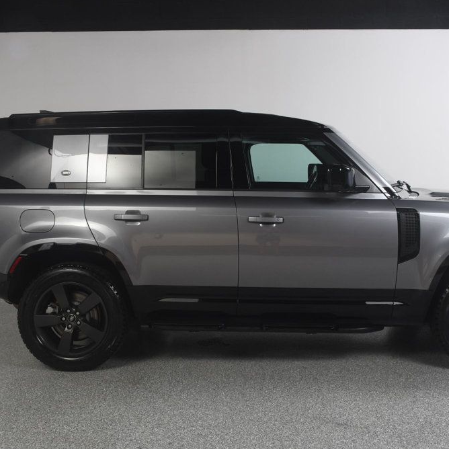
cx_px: 247
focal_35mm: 43
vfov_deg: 39.2
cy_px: 225
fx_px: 631
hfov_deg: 39.1
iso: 100
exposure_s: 1/160
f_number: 9
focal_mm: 22
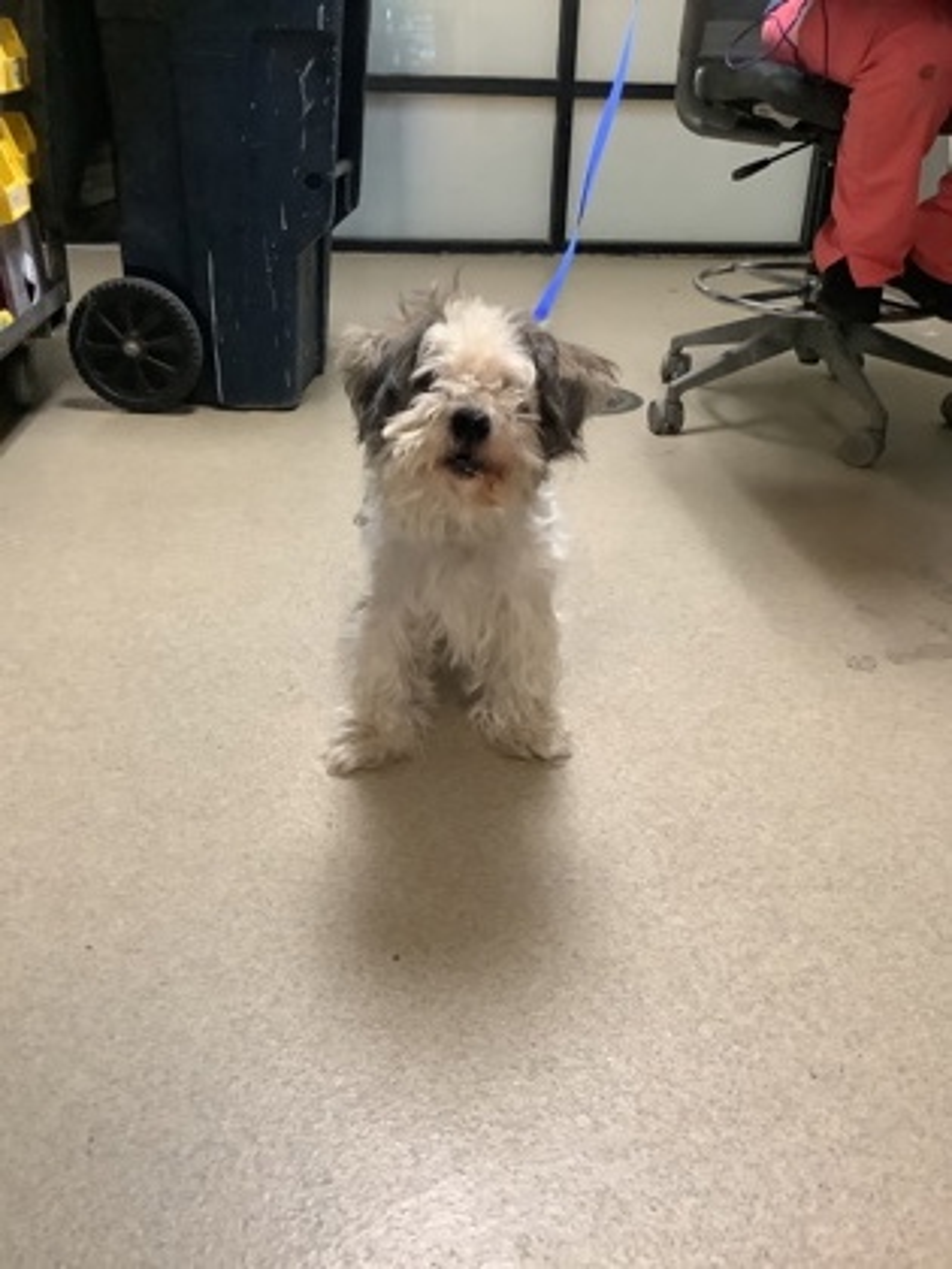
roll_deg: -1.6
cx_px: 476
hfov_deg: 45.4
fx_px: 1137
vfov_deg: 58.4
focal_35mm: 31
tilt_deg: -26.9
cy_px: 634
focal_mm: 3.3
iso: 320
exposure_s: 1/40
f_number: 2.4
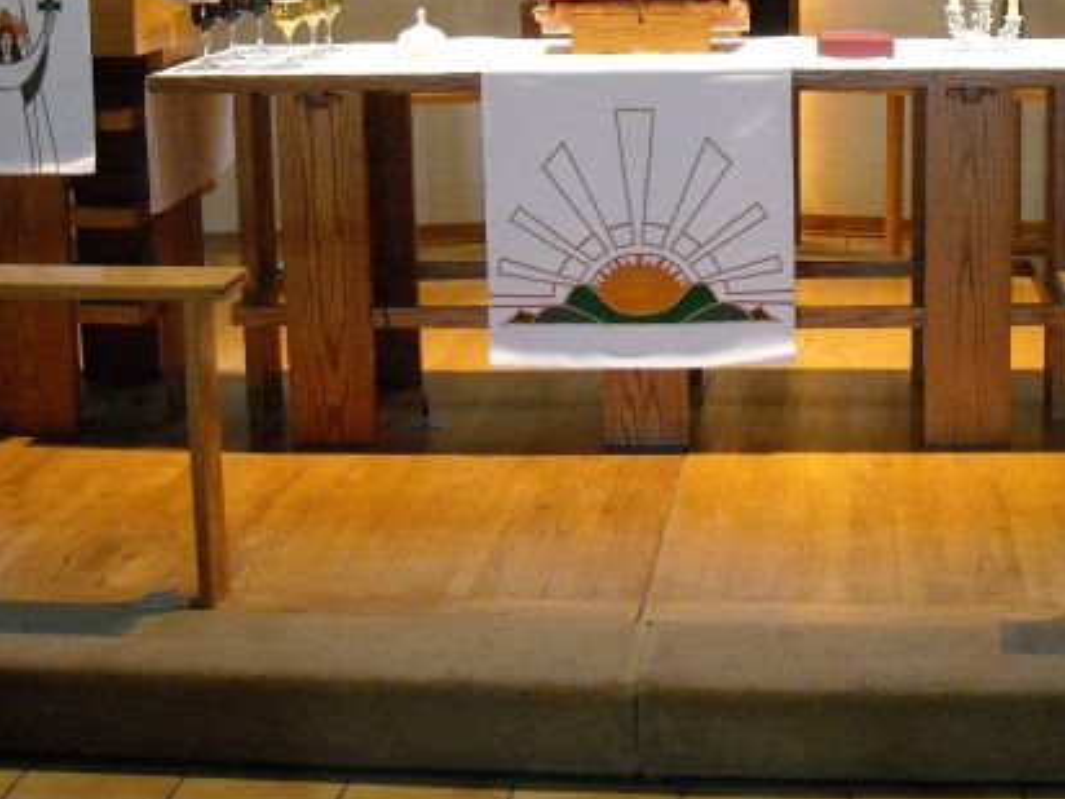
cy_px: 168
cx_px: 701
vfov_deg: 21.4
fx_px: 2092
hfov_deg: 28.4
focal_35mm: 68
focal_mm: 5.7
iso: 400
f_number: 2.8
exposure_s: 1/49
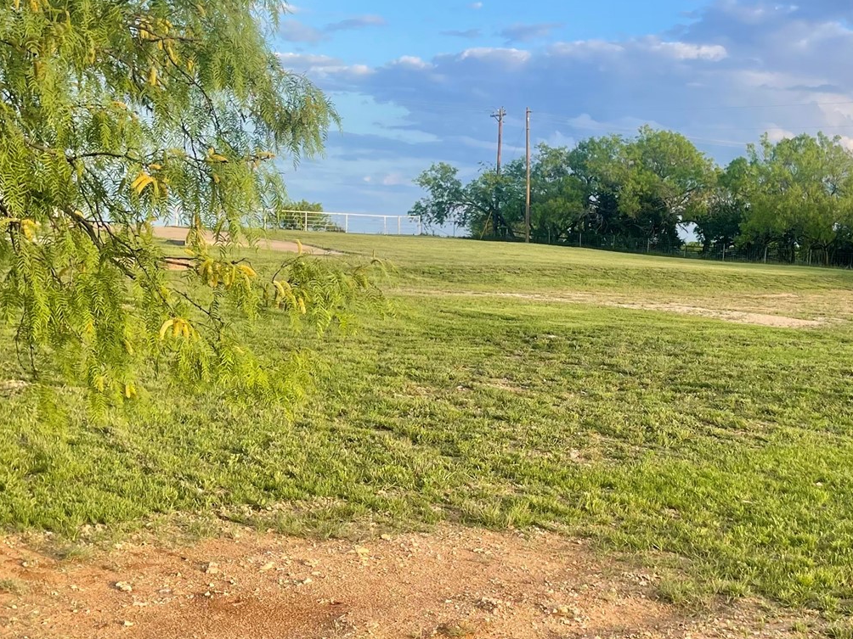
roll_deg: -2.1
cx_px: 629
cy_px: 378
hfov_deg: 36.7
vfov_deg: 28.5
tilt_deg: -6.3
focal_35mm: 51
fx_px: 1257
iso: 32
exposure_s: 1/765
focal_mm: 5.1
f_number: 1.6
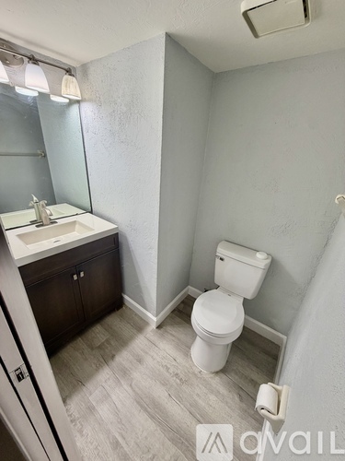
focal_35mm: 14
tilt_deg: -23.3
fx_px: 186
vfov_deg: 102.1
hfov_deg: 85.7
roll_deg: -3.9
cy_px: 230
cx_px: 172
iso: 125
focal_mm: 2.22
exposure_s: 1/120
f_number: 2.2
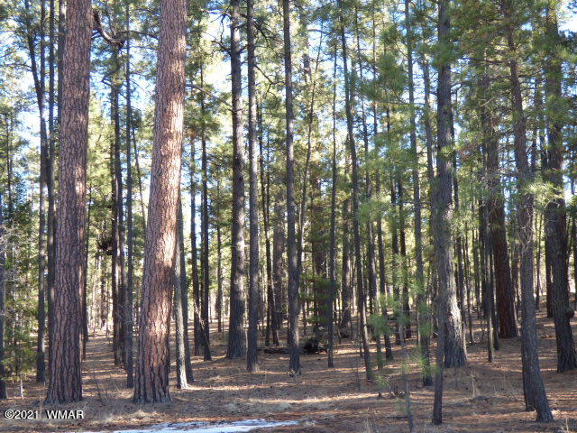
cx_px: 288
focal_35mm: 50
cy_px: 216
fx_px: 833
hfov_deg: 38.2
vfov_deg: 29.1
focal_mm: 8.68
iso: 250
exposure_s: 1/125
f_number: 3.8
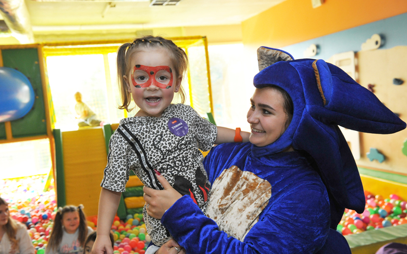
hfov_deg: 50.4
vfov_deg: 32.7
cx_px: 203
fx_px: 432
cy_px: 135
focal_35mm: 39
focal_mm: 38
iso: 2000
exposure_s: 1/250
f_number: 5.6
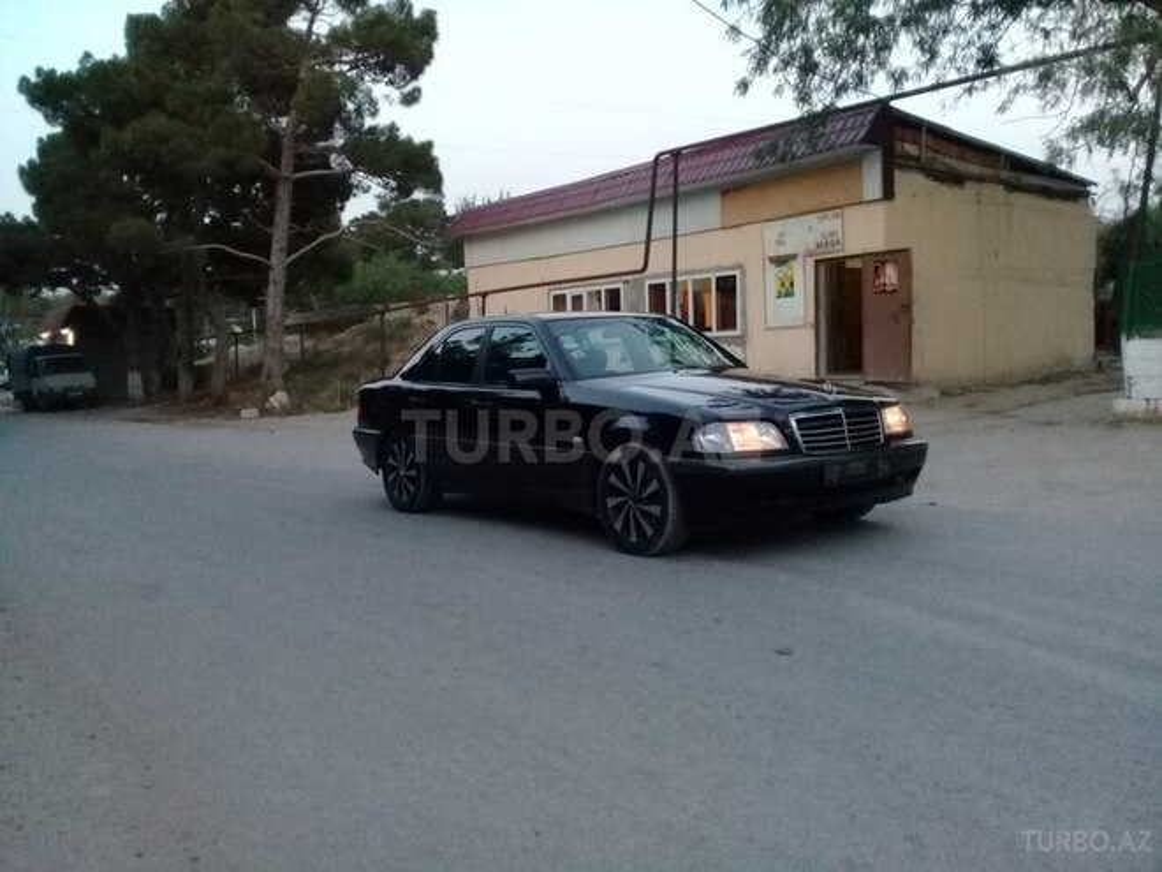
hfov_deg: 58.4
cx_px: 581
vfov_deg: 45.4
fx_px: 1041
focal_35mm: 31
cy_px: 436
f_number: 2.2
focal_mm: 3.3
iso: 320
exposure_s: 1/33
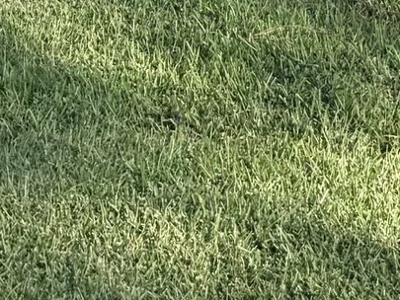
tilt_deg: +0.4
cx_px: 148
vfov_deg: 6.9
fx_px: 2104
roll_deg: -0.2
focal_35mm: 182
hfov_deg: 10.9
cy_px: -774
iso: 80
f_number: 1.78
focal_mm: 6.76
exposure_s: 1/2959
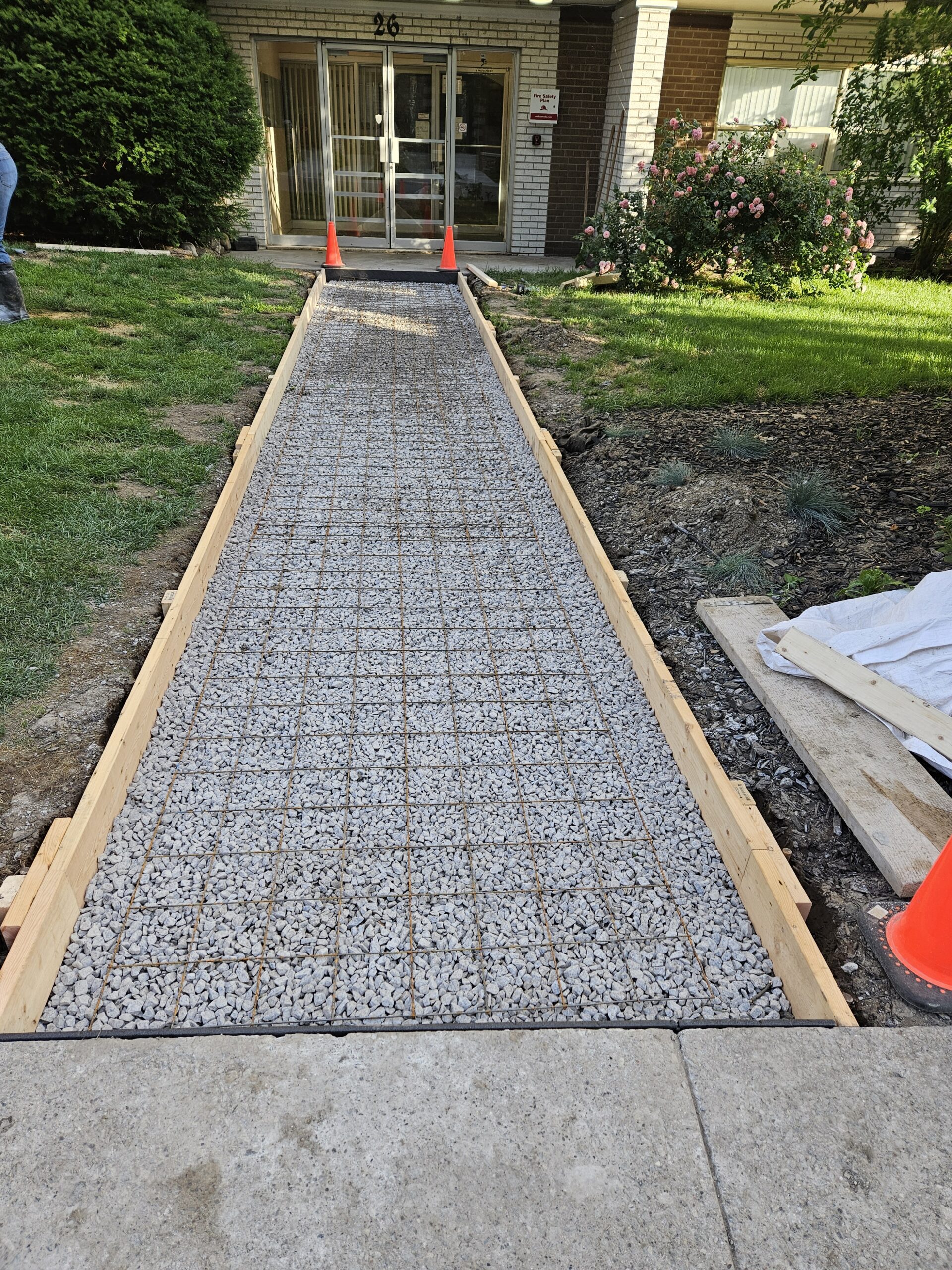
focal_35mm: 23
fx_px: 843
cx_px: 476
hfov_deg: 58.9
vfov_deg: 73.9
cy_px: 635
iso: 50
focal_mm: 5.4
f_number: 1.8
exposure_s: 1/180
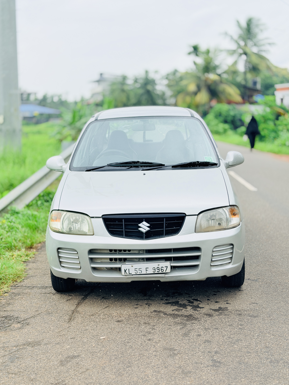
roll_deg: +0.1
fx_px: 546
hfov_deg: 29.7
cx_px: 143
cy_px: 191
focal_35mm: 49
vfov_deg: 38.9
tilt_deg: -7.6
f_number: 1.78
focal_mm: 6.76
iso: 64
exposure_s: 1/1484
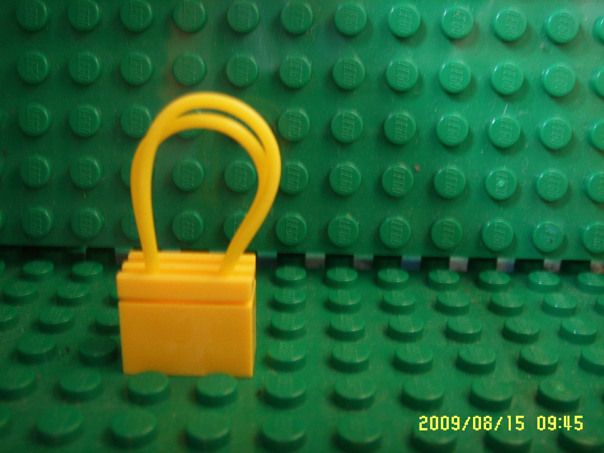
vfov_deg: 36.8
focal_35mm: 39
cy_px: 226
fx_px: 680
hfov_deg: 47.9
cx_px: 302
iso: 63
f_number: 3.5
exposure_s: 1
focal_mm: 6.6
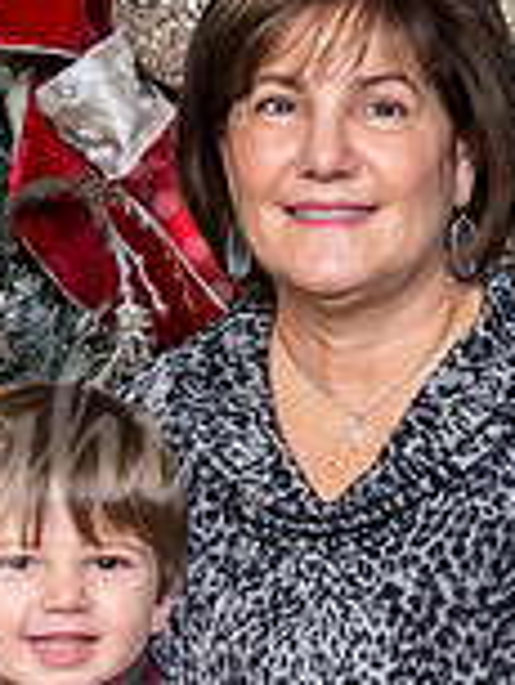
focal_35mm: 309
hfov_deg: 4.8
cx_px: -161
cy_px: 457
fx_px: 6121
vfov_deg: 6.4
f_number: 8
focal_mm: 85
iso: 400
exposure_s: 1/125
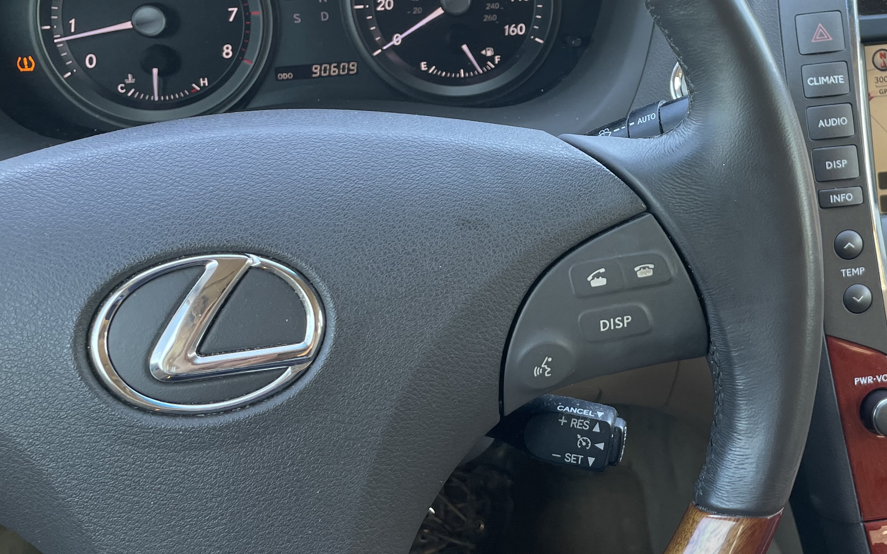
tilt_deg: -26.1
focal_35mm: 45
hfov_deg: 42.5
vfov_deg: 28.2
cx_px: 701
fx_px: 1088
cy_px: 141
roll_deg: -1.2
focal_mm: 4.2
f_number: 1.6
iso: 64
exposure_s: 1/121
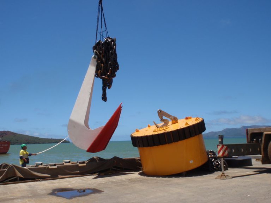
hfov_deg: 51.4
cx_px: 136
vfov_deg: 39.7
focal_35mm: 36
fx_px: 282
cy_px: 102
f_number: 6.3
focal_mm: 6.53
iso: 64
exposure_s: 1/400
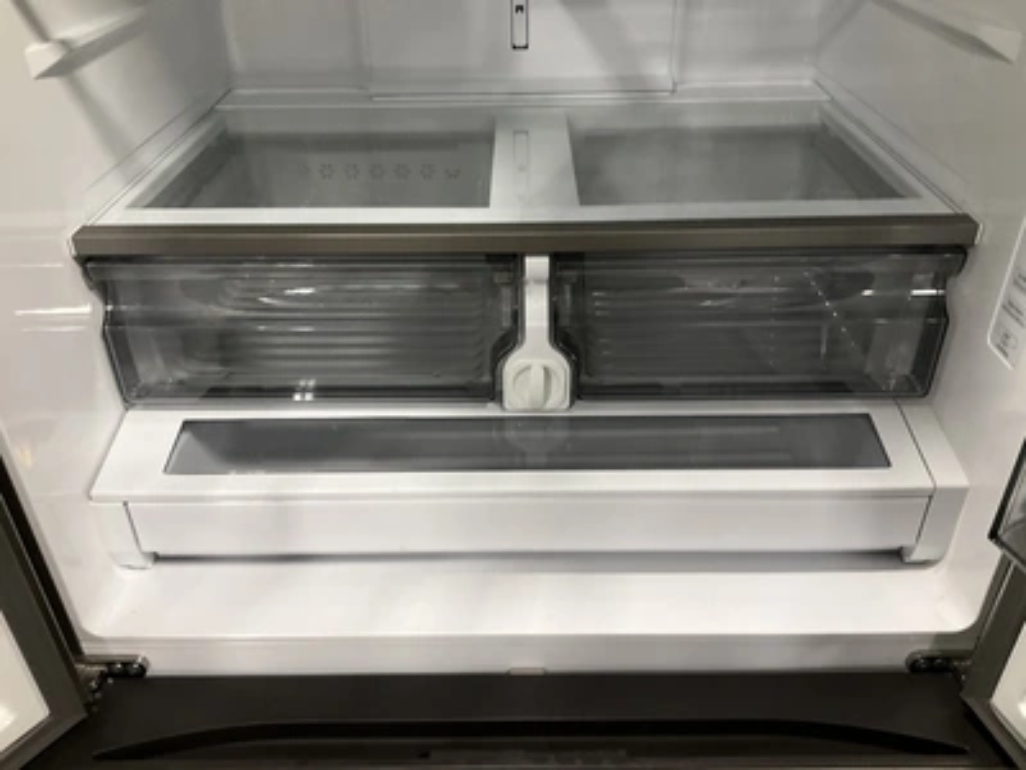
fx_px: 860
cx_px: 513
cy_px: 385
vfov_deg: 48.2
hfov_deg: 61.7
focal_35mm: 29
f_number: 1.8
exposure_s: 1/40
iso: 200
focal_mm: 3
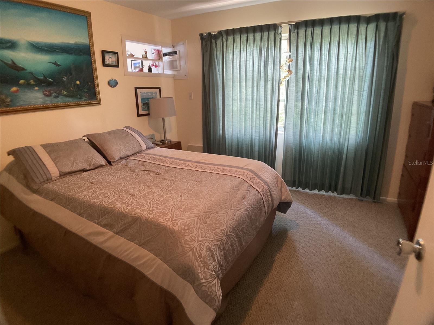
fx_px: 364
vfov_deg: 48.2
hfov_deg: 61.7
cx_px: 217
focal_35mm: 29
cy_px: 162
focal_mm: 3
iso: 250
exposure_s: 1/40
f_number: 1.8
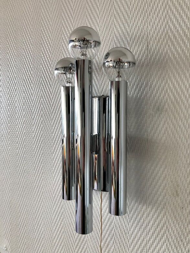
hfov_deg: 49.8
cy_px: 126
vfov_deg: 63.4
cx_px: 95
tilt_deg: -2.0
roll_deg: -0.7
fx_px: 205
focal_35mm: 28
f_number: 1.8
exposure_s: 1/30
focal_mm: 4
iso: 20
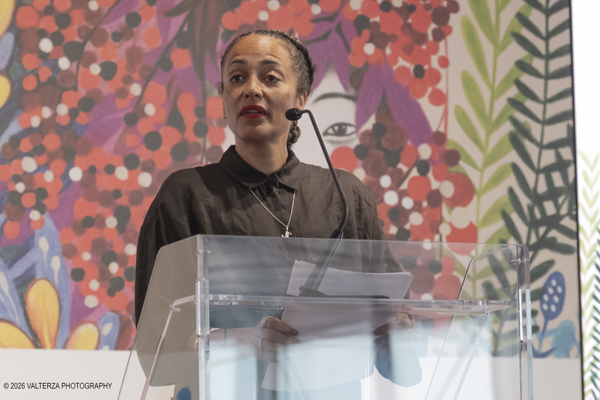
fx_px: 2401
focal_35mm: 144
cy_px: 200
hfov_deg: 14.2
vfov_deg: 9.5
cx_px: 300
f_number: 6.4
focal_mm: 96.2
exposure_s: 1/160
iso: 2500
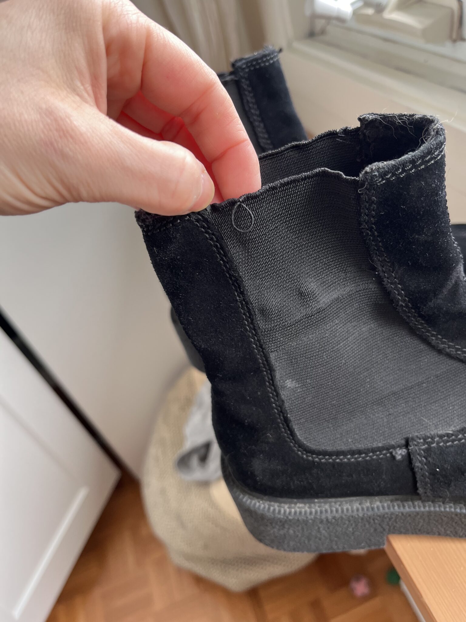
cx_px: 233
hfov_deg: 53.1
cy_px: 311
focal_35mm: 26
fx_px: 467
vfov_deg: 67.3
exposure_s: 1/102
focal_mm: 5.1
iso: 125
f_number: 1.6
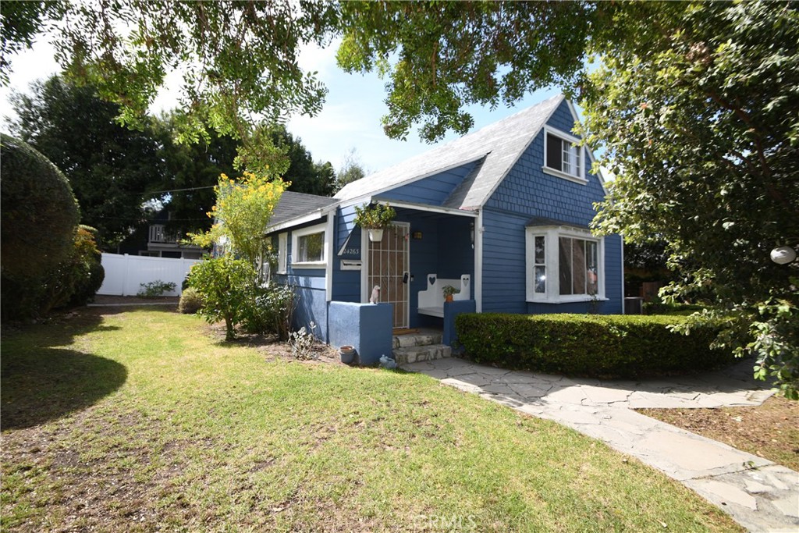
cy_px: 266
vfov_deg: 77.3
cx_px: 400
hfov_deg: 100.4
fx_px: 333
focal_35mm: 15
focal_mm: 10
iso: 100
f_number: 5.6
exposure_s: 1/250
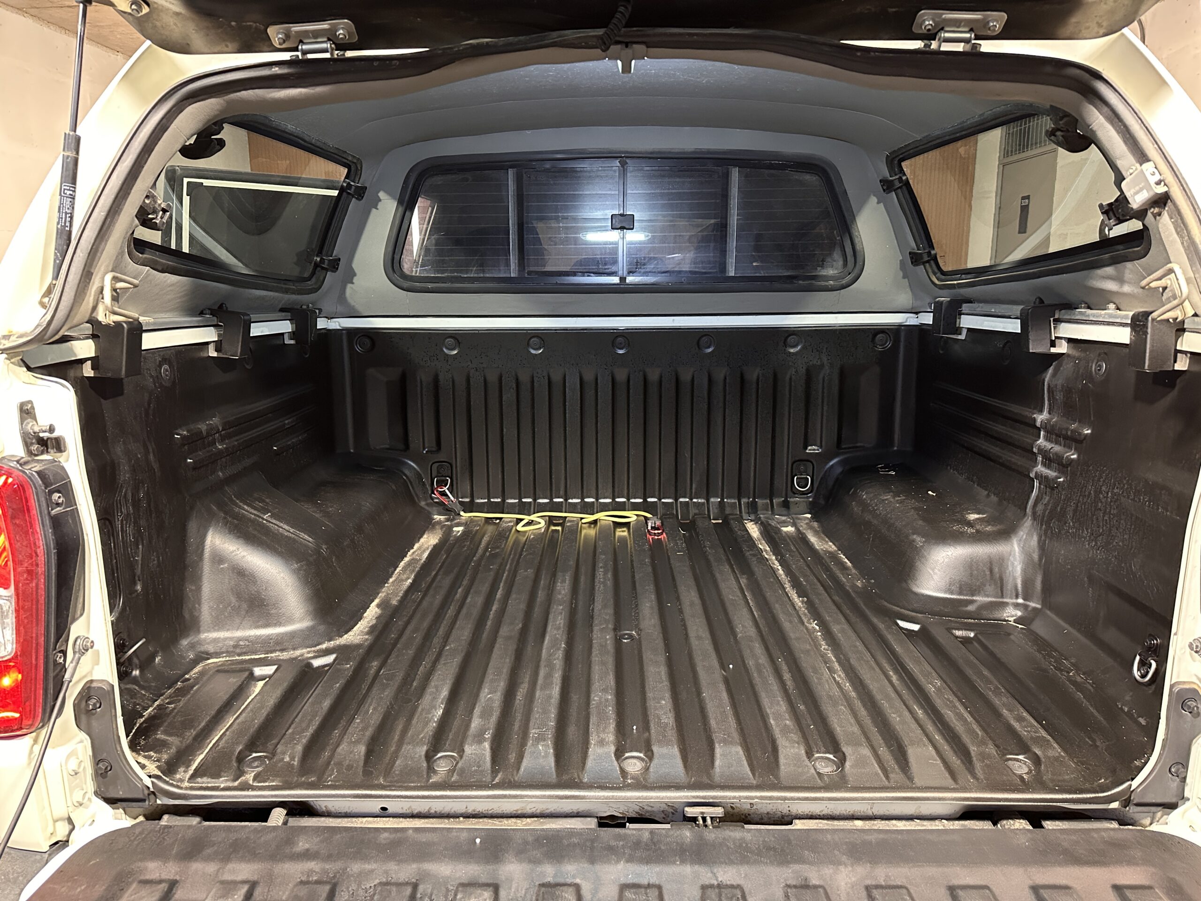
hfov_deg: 71.6
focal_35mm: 24
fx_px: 833
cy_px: 450
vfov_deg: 56.8
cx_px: 600
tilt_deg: -11.2
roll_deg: +0.6
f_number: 1.78
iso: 640
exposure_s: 1/50
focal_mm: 6.86
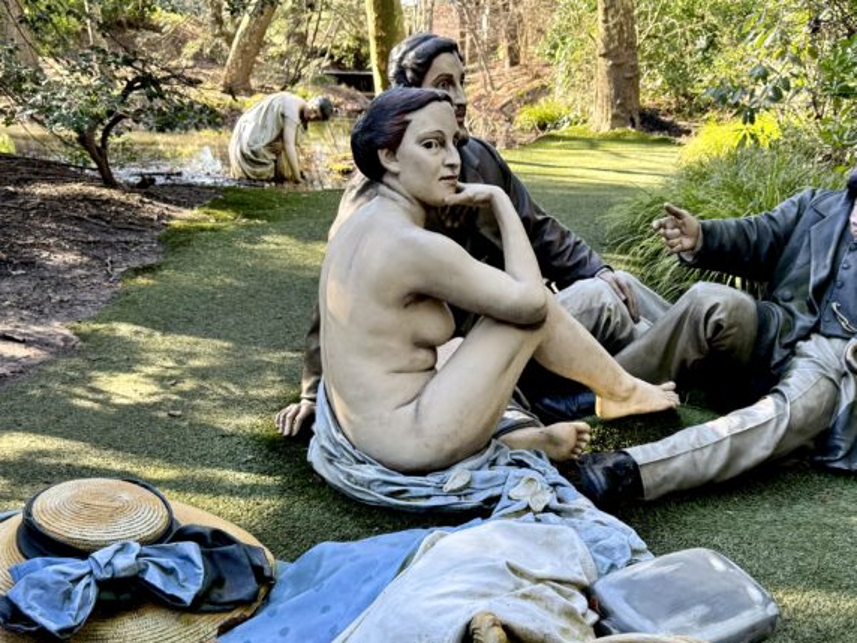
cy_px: 486
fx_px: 1065
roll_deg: -1.8
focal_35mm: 43
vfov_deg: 32.9
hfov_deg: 43.8
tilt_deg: -22.6
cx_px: 485
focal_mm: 6.86
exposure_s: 1/121
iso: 64
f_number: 1.78
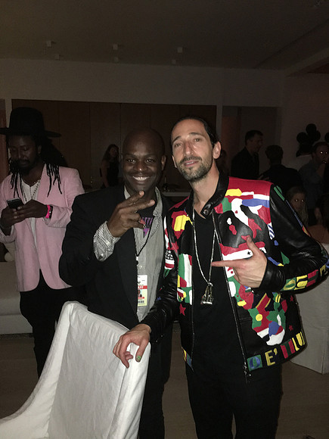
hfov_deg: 48.2
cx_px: 164
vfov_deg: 61.7
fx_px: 367
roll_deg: -1.1
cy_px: 220
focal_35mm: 29
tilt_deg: -10.2
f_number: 2.2
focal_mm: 4.15
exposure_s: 1/16
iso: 250
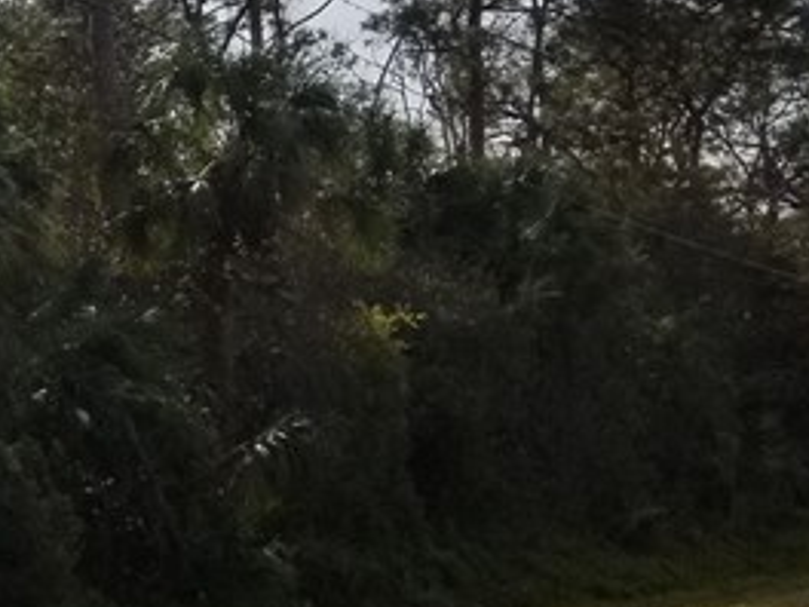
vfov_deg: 14.5
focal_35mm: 101
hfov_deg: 16.4
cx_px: -625
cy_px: 89
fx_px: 2360
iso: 50
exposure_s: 1/6912
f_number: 1.7
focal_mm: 4.25
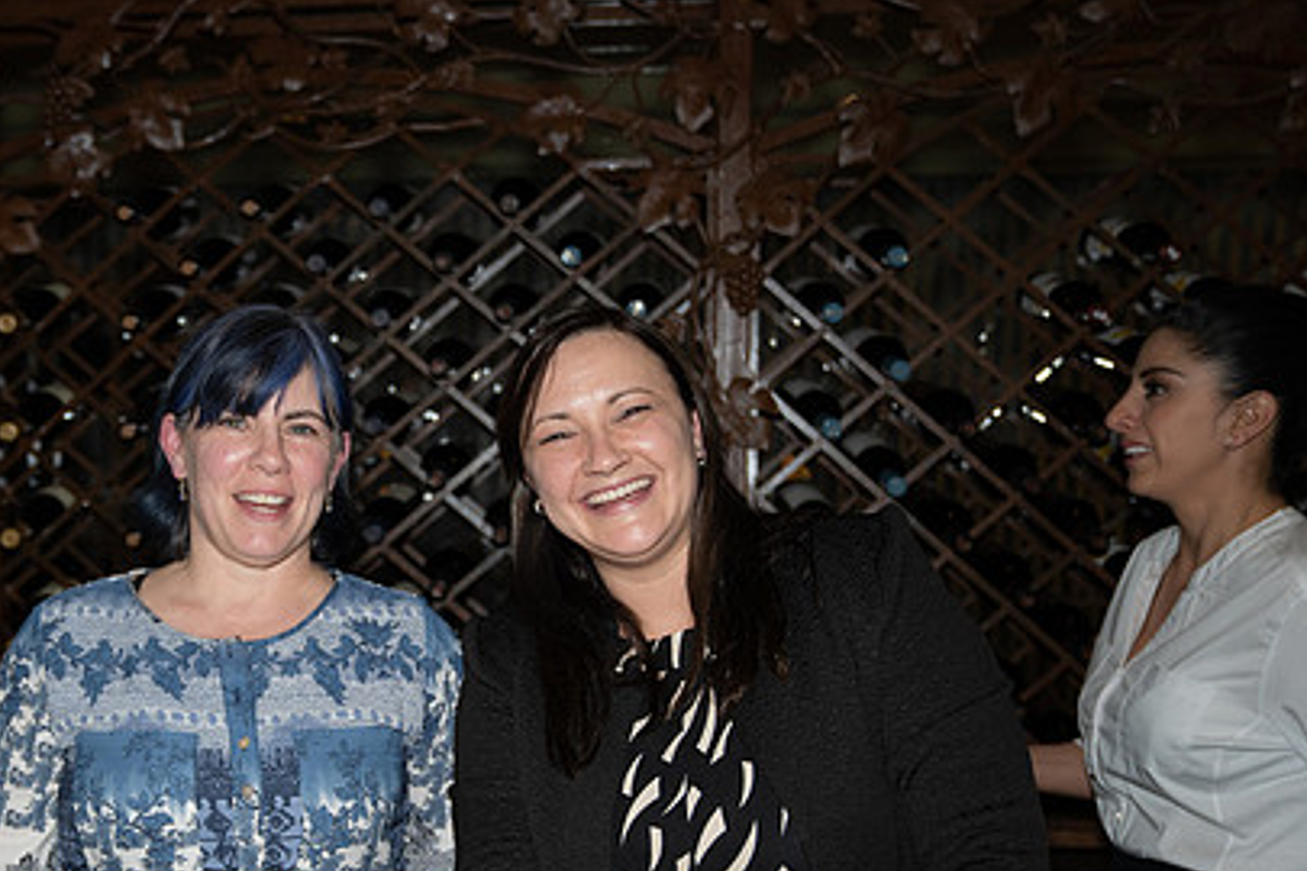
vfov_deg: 30.8
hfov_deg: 44.6
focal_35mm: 43
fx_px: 1561
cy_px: 611
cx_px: 413
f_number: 2.8
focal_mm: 30
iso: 2000
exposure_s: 1/160
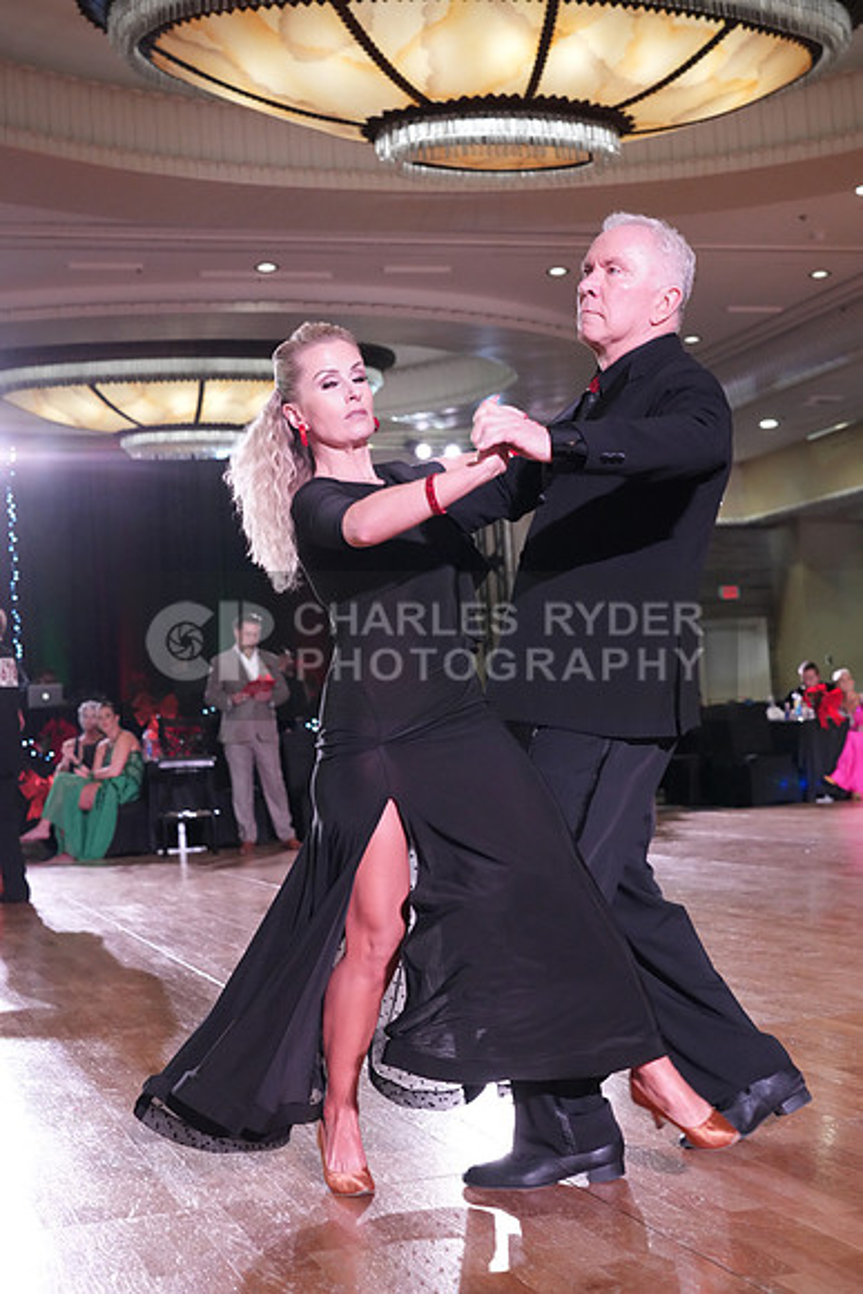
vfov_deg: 40.3
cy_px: 647
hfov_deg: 27.5
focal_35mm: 49
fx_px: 1761
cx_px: 432
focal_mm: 49
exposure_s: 1/320
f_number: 5
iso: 5000
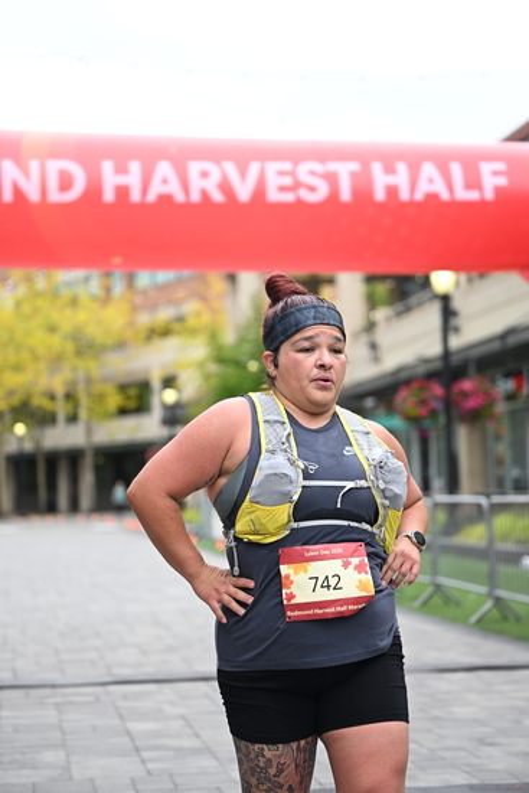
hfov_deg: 19.5
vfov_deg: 28.8
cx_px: 264
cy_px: 396
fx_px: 1542
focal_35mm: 70
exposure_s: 1/2000
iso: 640
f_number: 2.8
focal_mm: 70
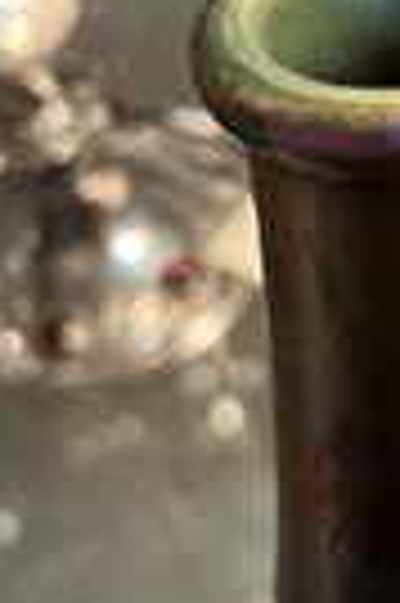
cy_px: 122
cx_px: 449
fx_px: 1353
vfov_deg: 24.7
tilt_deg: -45.3
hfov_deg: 16.3
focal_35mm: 81
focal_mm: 5.1
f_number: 1.6
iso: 100
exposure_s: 1/100
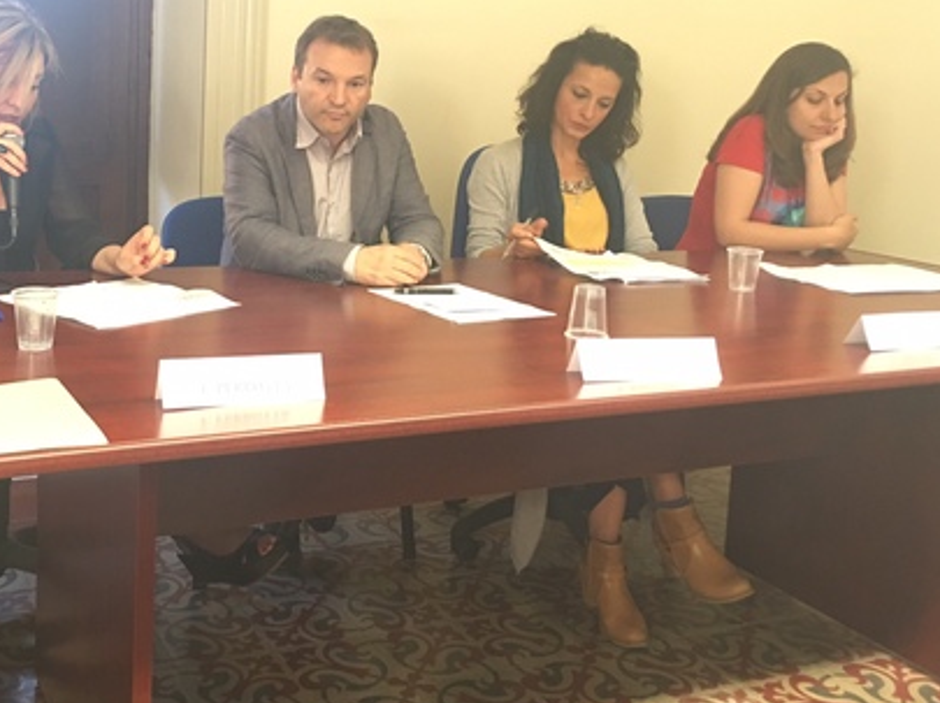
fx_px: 1167
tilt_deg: -7.2
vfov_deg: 33.3
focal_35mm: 43
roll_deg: -3.0
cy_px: 253
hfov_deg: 43.2
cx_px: 309
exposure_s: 1/17
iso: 100
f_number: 2.2
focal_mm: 4.15
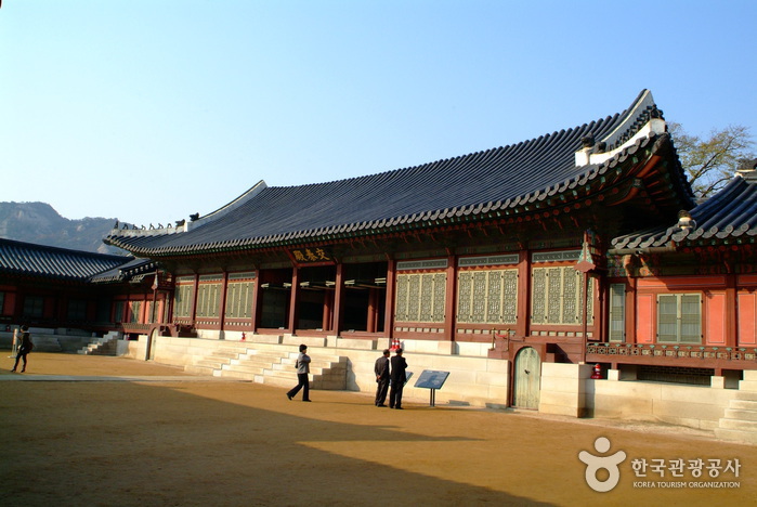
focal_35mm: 30
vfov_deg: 43.7
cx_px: 378
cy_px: 254
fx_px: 632
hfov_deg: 61.9
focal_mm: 20
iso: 800
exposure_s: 1/500
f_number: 11
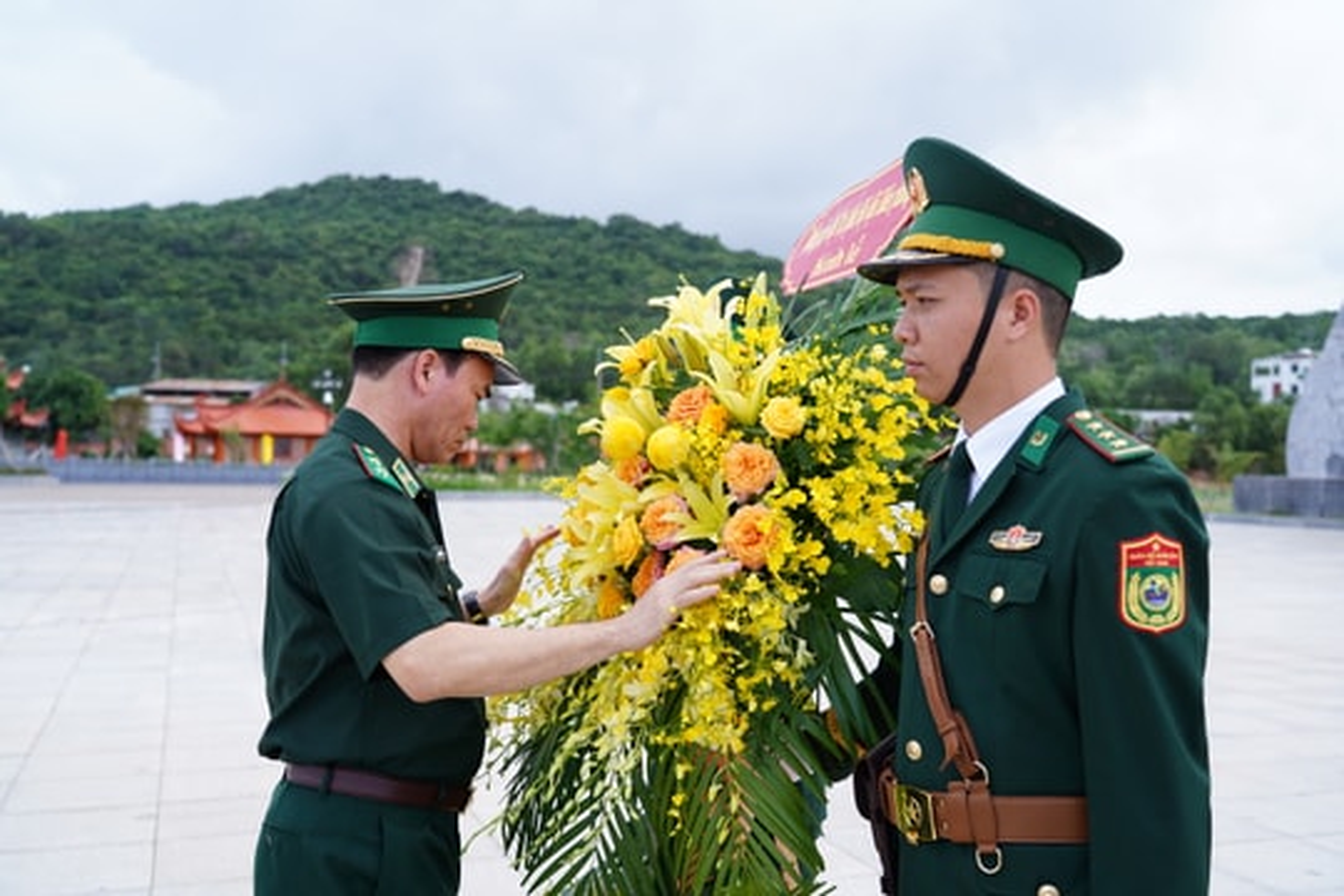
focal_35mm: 35
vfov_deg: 37.9
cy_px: 448
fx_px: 1307
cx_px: 672
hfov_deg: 54.4
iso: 160
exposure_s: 1/400
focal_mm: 35
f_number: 4
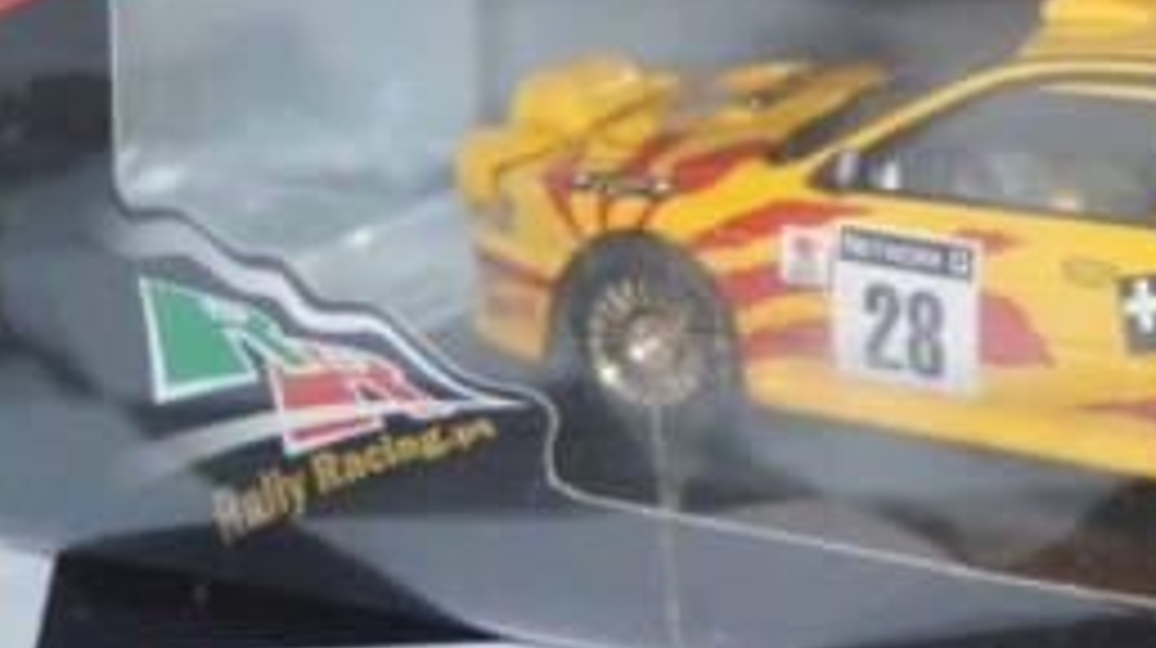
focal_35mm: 165
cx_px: 1129
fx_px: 5060
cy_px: 225
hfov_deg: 12.9
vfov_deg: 7.3
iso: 250
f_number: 4.5
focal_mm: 45
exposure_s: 1/125
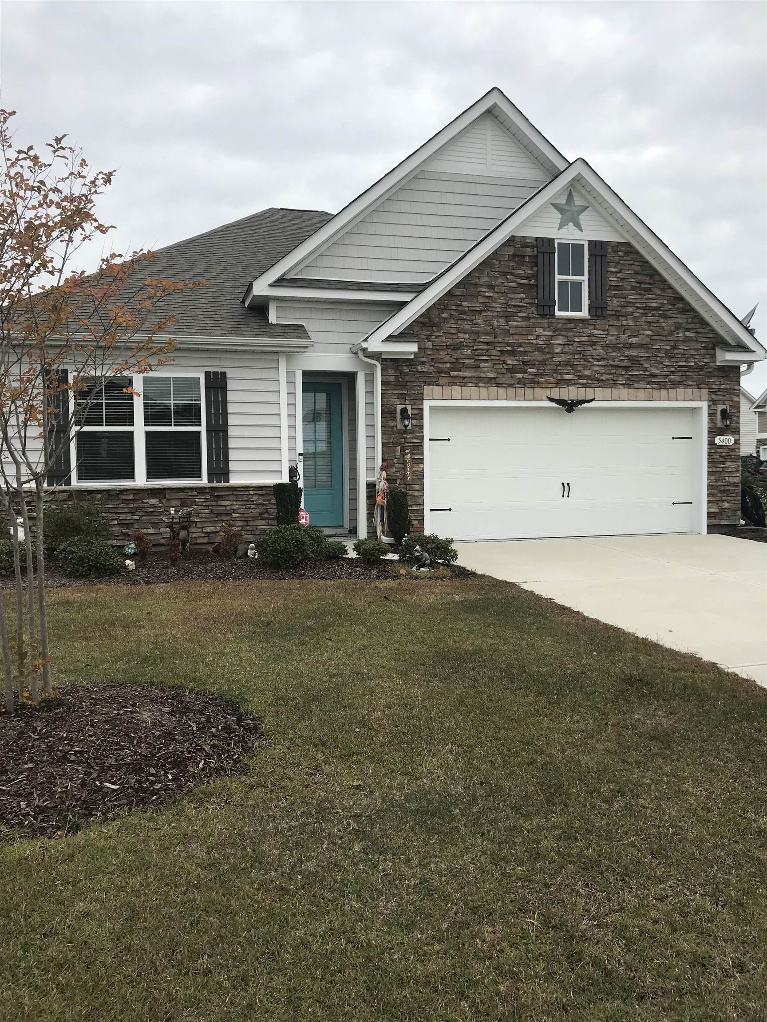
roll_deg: +0.2
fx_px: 827
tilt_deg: -1.8
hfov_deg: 49.7
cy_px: 511
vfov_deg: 63.4
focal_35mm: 28
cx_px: 384
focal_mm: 3.99
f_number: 1.8
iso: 20
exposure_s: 1/731
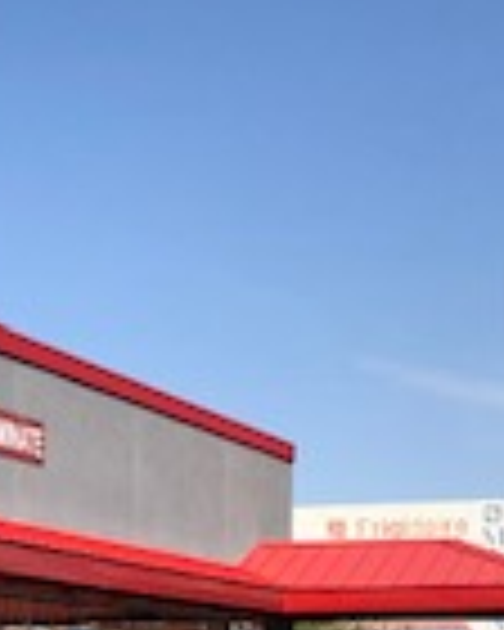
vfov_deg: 15.3
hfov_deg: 12.1
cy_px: 513
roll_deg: +1.0
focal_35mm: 125
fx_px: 2331
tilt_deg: +5.9
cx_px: -68
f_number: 1.8
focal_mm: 4
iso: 20
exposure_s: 1/2208
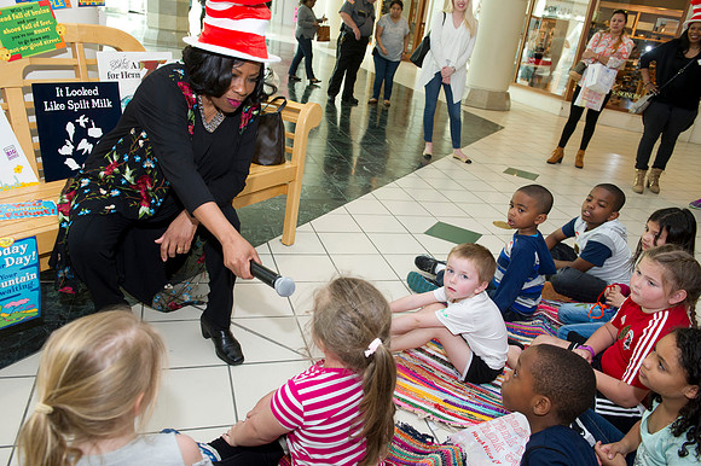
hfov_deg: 65.5
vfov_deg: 46.4
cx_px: 350
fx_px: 545
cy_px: 233
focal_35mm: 28
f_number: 5.6
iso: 1250
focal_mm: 28
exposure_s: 1/250
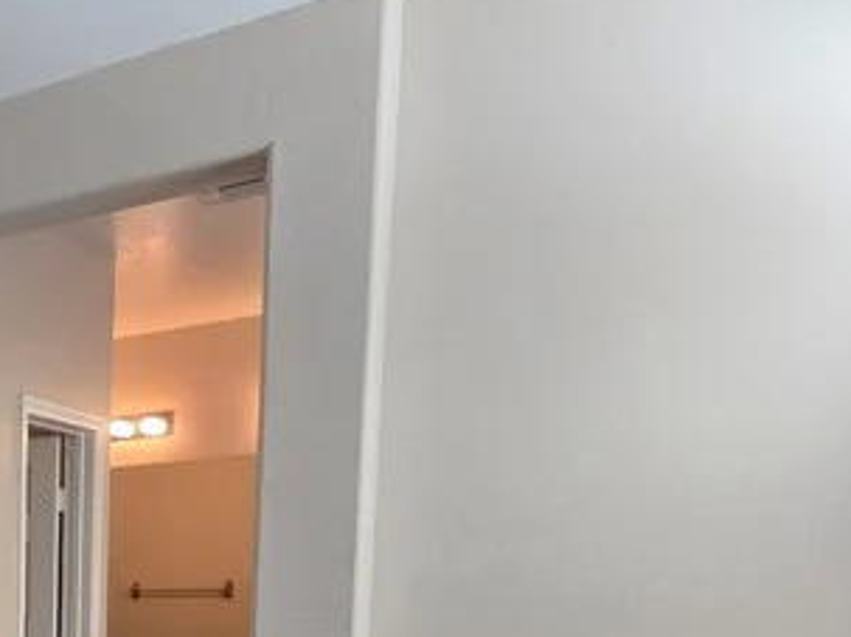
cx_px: -433
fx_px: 1081
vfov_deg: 29.3
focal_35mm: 44
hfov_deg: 28.1
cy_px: 721
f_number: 2.2
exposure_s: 1/60
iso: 64
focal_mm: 2.2
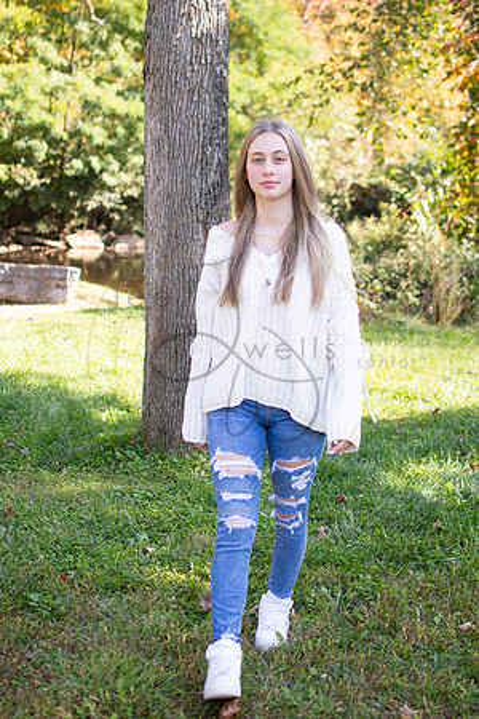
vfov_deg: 38.2
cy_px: 360
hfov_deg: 26.0
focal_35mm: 52
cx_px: 240
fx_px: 1038
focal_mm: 35
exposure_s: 1/250
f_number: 2.8
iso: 100
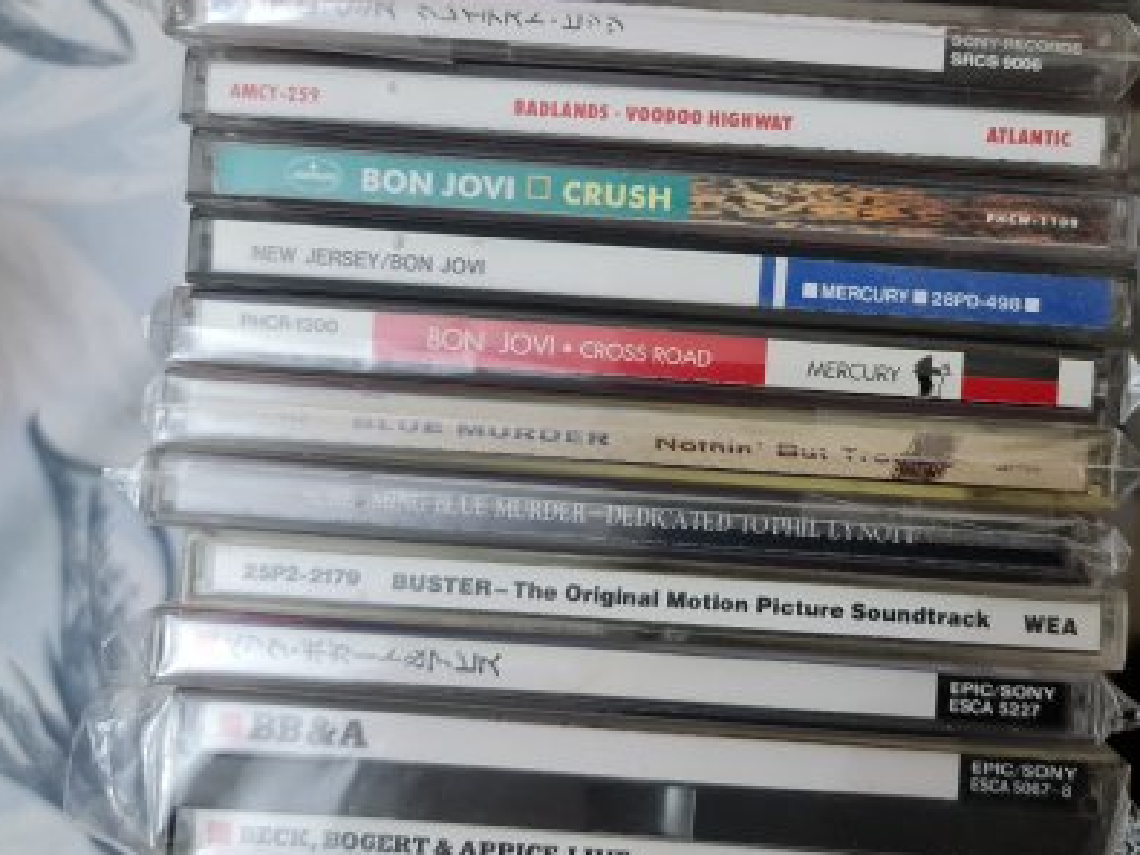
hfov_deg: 48.6
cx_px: 707
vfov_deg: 37.2
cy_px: 272
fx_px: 1251
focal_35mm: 38
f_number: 1.8
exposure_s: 1/40
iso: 640
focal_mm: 7
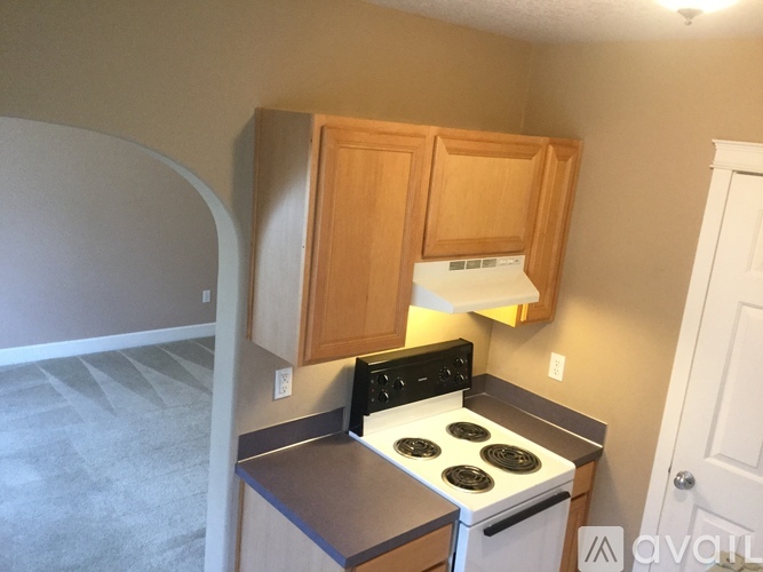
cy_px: 286
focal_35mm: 31
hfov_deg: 58.4
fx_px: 683
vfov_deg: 45.4
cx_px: 382
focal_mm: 3.3
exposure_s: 1/30
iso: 125
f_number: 2.4
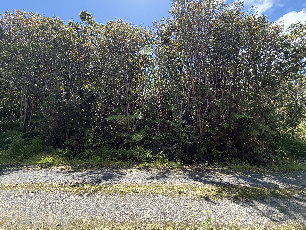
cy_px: 115
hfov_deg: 102.1
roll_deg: +2.3
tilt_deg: +7.0
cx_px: 153
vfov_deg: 85.7
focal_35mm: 14
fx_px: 124
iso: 64
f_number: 2.2
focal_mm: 2.22
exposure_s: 1/472
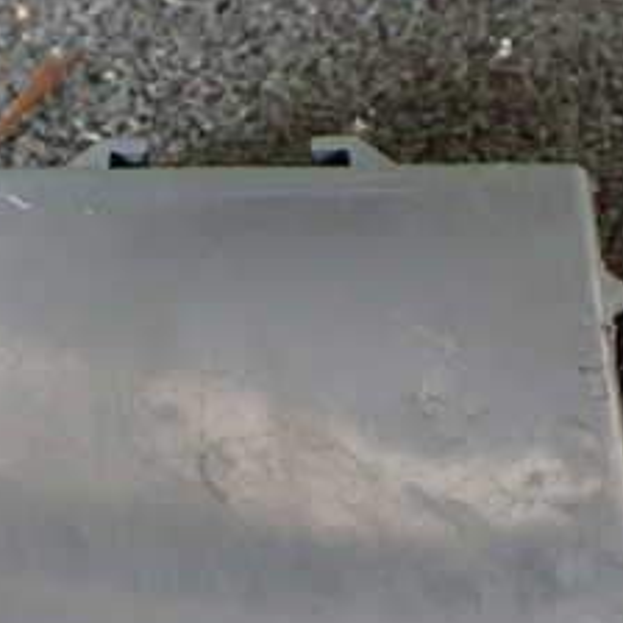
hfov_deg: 24.2
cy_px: 439
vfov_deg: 24.1
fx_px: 1446
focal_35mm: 71
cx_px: 211
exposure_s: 1/30
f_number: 2.3
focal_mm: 5.4
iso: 800
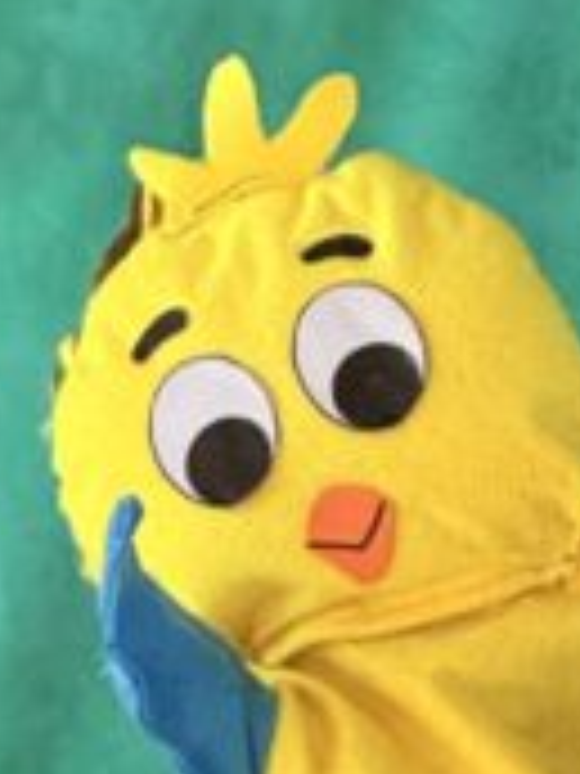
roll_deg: -0.2
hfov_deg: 2.1
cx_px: -216
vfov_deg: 2.8
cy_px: 1904
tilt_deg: +0.0
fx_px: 15929
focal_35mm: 713
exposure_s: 1/99
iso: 64
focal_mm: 15.66
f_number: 2.8
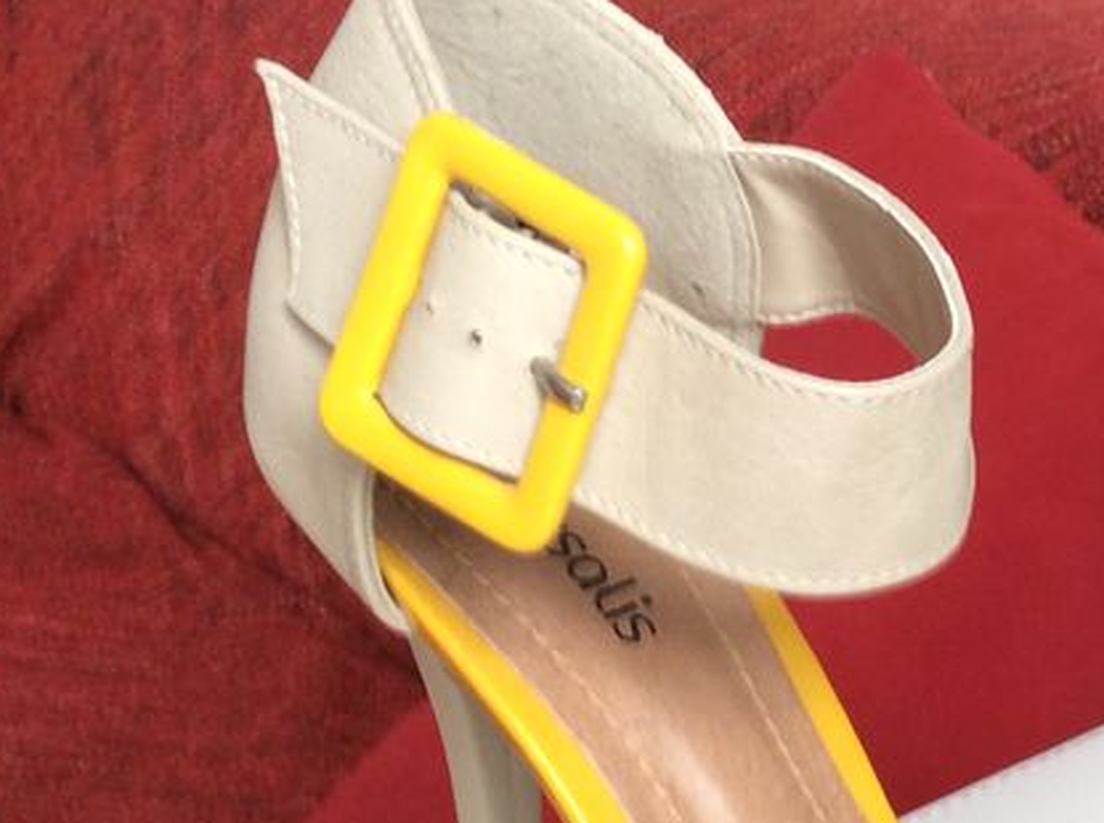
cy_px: 601
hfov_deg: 24.4
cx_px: 1077
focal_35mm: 77
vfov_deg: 19.0
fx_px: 2450
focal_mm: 3.3
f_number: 2.4
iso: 50
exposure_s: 1/25
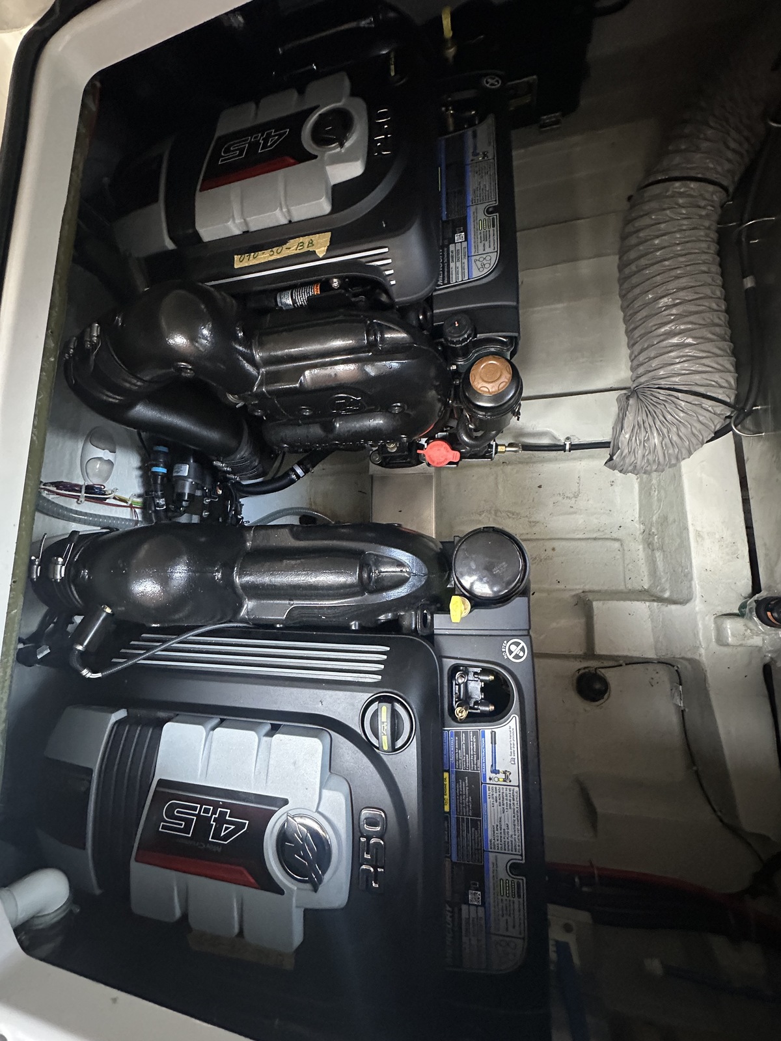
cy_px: 520
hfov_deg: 85.7
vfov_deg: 102.1
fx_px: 421
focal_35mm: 14
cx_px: 390
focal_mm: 2.22
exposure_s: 1/60
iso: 640
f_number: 2.2
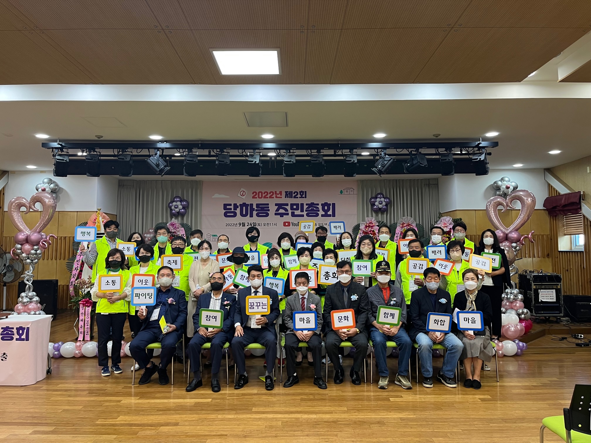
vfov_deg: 53.1
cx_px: 296
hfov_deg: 67.3
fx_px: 444
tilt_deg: +3.9
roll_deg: -0.1
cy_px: 222
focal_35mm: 26
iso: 80
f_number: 1.6
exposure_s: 1/60
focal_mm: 5.1
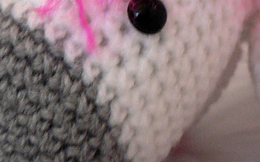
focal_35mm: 94
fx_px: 665
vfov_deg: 13.7
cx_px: 202
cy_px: -6
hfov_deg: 21.9
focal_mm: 6
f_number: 2.8
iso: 200
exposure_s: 1/10
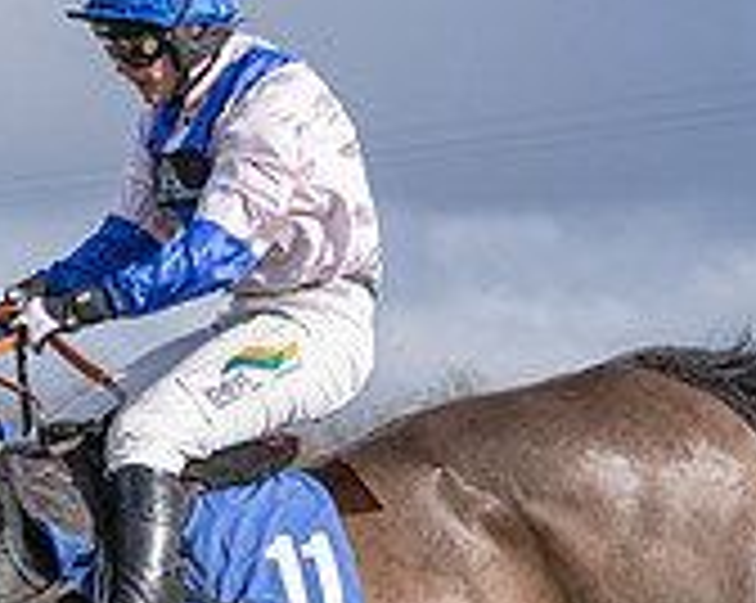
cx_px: 43
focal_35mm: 324
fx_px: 7241
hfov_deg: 6.0
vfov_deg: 4.7
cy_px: 980
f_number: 4
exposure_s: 1/1600
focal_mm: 72
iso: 200
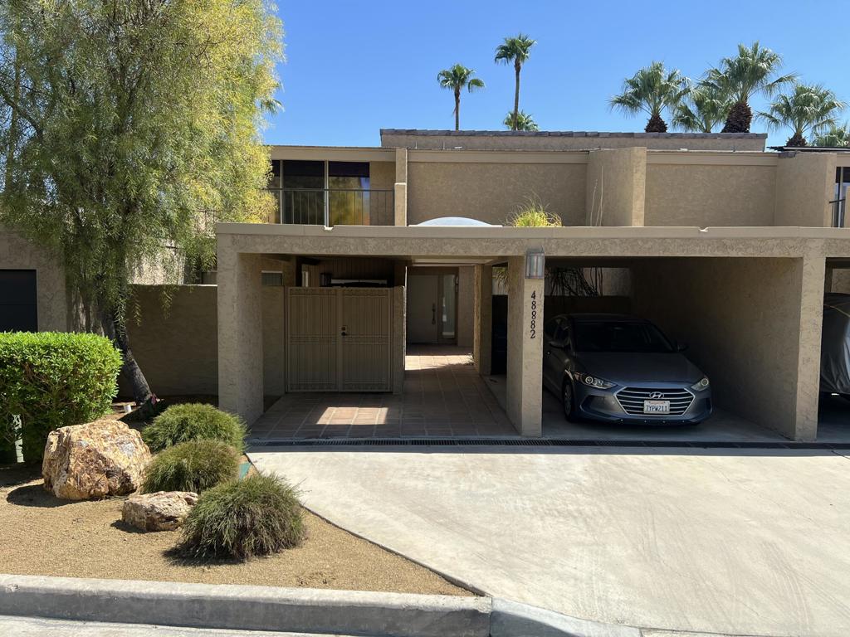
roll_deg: -0.6
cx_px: 425
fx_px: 638
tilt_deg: -4.2
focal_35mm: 26
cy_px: 318
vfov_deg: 53.1
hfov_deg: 67.3
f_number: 1.5
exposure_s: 1/3571
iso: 50
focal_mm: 5.7
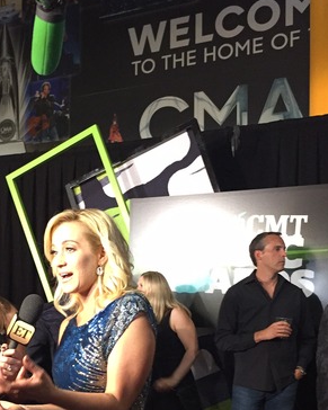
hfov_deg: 26.2
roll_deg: -0.4
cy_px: 321
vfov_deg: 32.8
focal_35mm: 56
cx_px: 34
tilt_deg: +0.7
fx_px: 680
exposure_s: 1/30
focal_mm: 4.15
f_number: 2.2
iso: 250
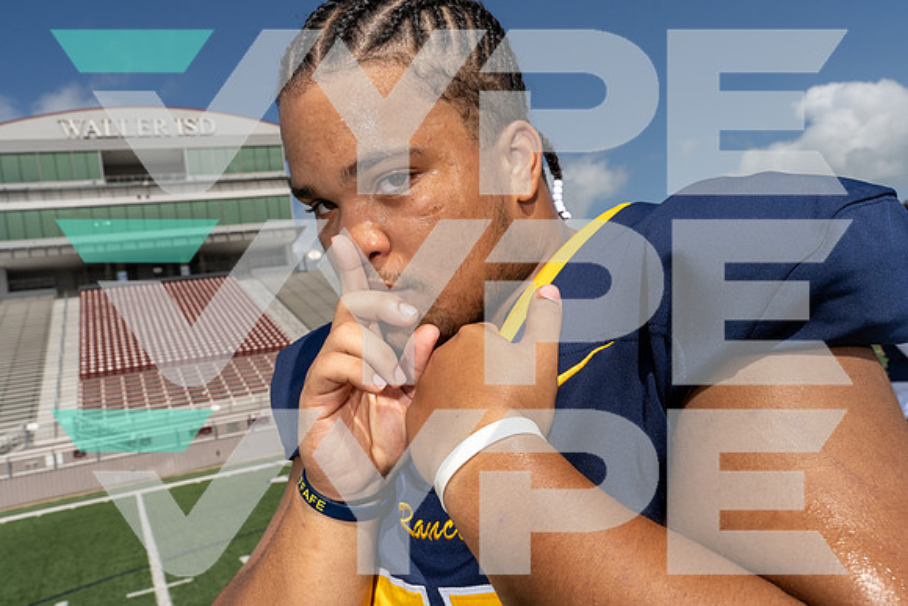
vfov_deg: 43.6
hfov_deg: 61.9
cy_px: 303
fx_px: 757
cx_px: 454
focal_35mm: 30
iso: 100
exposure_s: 1/250
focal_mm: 30
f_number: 11
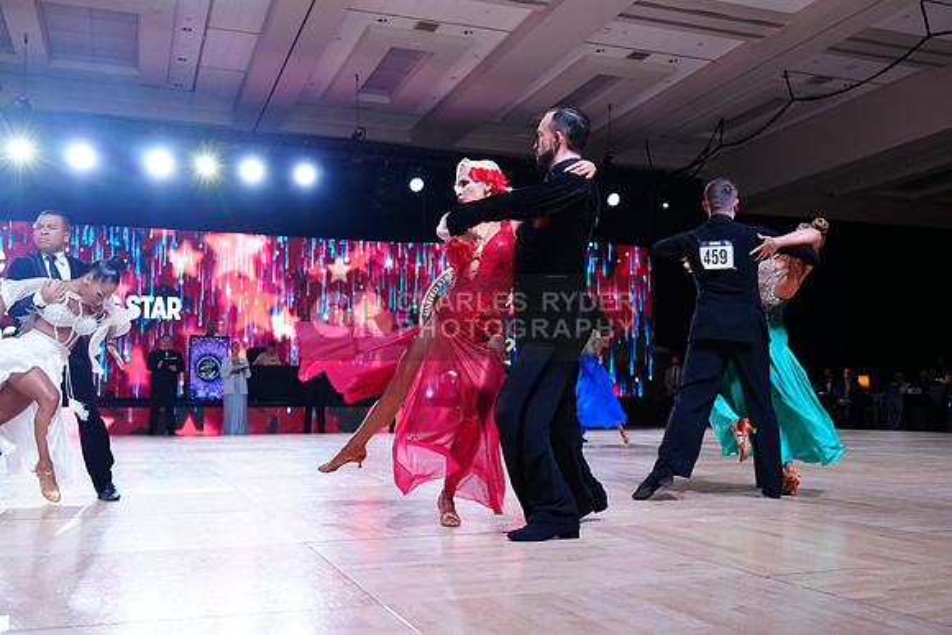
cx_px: 476
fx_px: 899
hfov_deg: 55.8
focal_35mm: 34
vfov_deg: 38.9
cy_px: 318
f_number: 4
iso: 1250
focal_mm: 34
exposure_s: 1/500
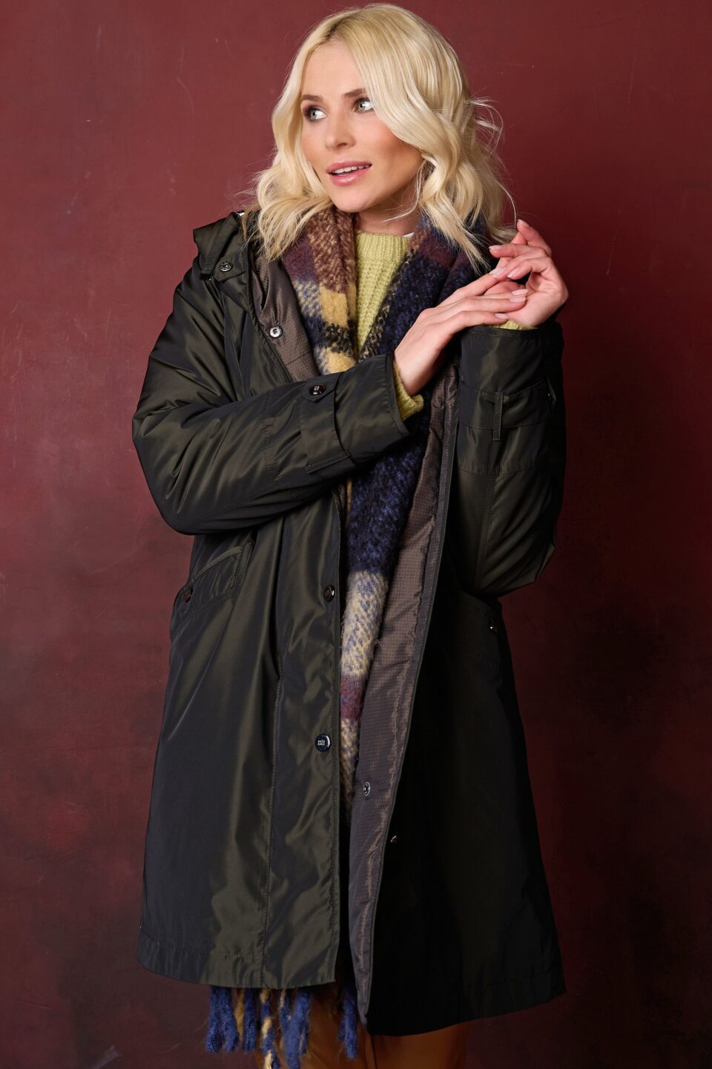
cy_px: 534
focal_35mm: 42
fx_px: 1247
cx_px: 356
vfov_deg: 46.4
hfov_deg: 31.9
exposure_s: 1/160
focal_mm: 42
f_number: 5
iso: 200
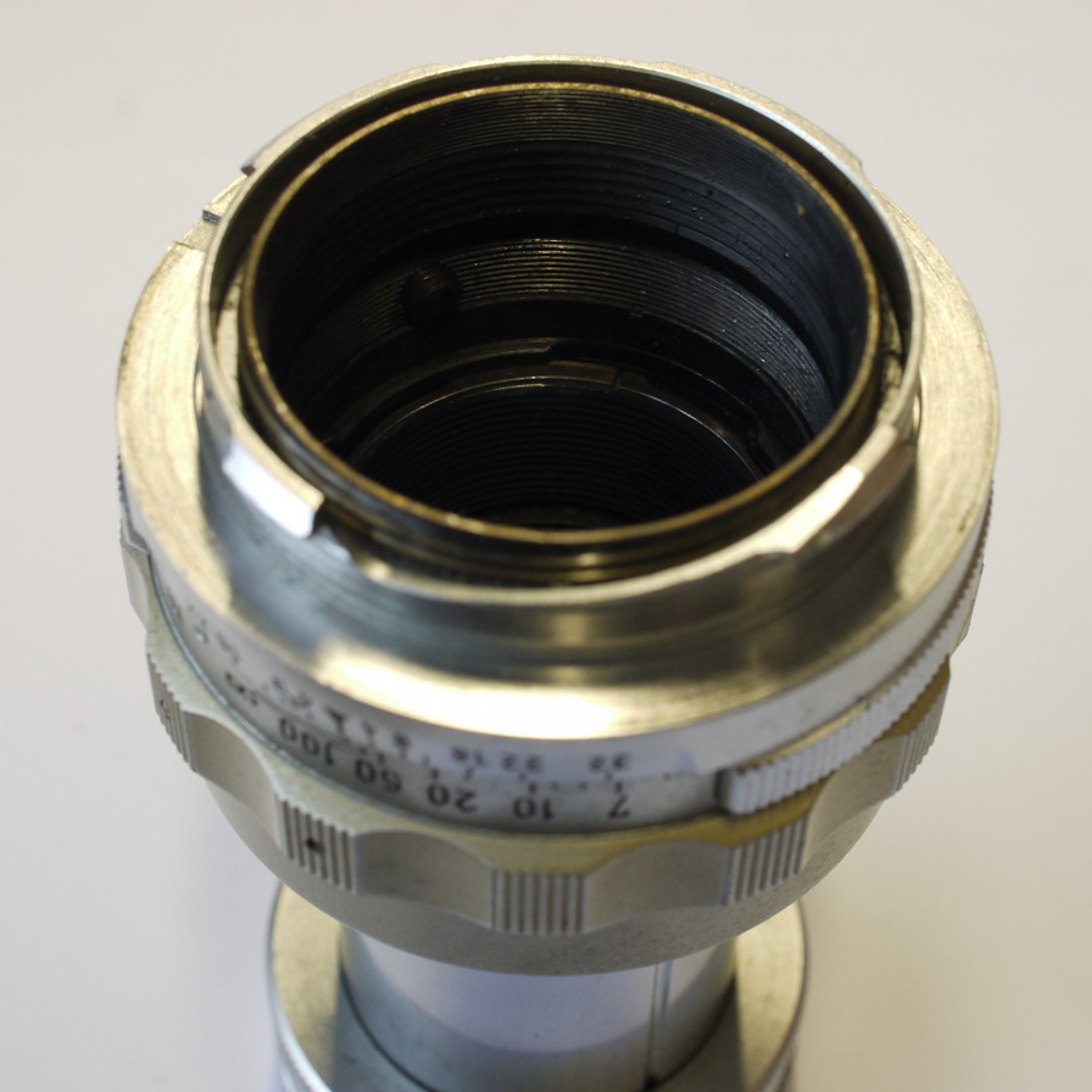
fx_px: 2534
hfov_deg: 24.3
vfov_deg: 24.3
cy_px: 545
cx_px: 562
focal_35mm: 71
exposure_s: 1/25
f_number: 8
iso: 400
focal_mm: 30
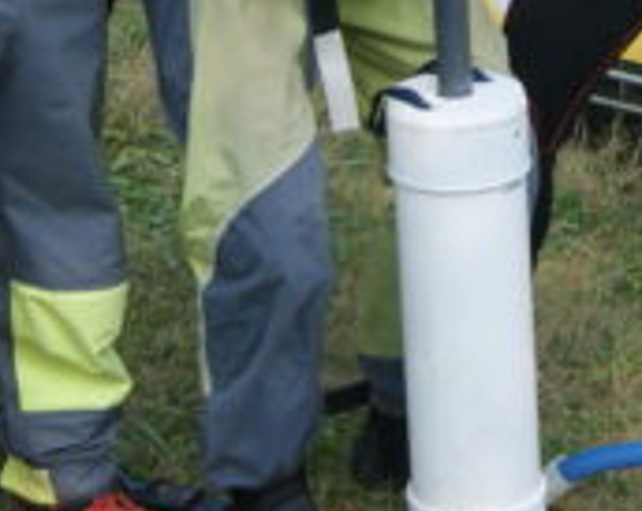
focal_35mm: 151
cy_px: -246
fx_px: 2864
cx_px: 478
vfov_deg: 9.9
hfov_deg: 12.8
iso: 100
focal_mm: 24
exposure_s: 1/80
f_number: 9
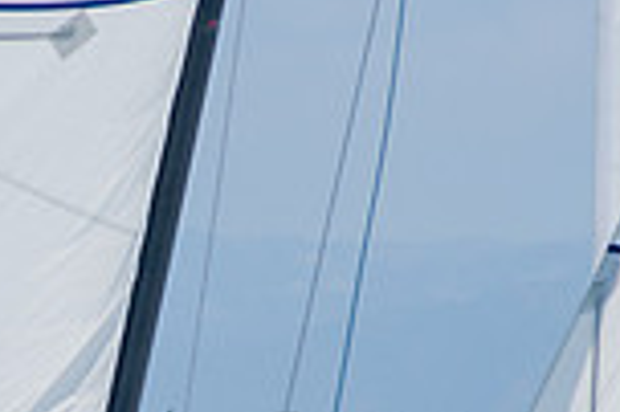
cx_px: -73
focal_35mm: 862
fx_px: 14829
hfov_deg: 2.4
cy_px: 611
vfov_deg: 1.6
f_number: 8
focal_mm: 140
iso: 400
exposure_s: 1/1250
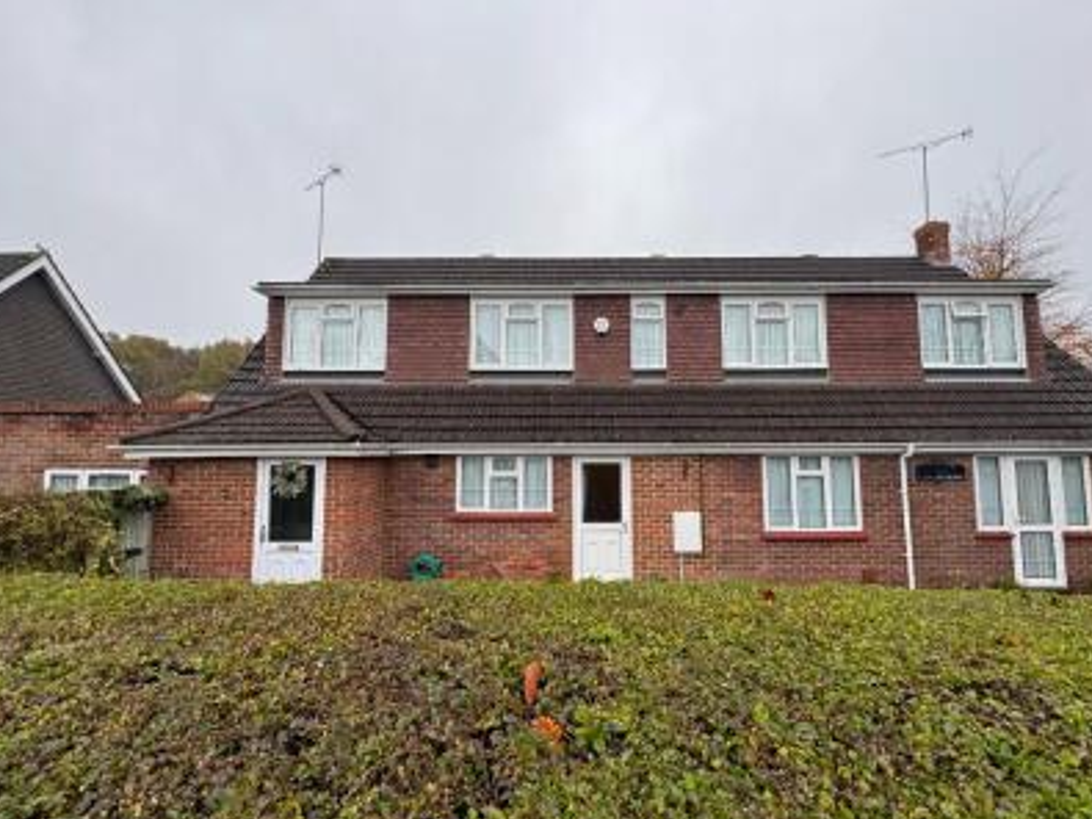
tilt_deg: +4.2
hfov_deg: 98.2
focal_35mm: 15
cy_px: 408
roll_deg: +0.9
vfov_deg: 81.7
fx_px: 473
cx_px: 563
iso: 50
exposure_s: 1/99
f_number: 2.2
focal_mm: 2.22
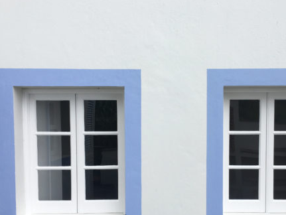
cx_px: 175
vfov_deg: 34.9
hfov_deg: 45.4
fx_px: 339
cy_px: 138
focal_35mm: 41
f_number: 2.2
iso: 25
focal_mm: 4.15
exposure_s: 1/884
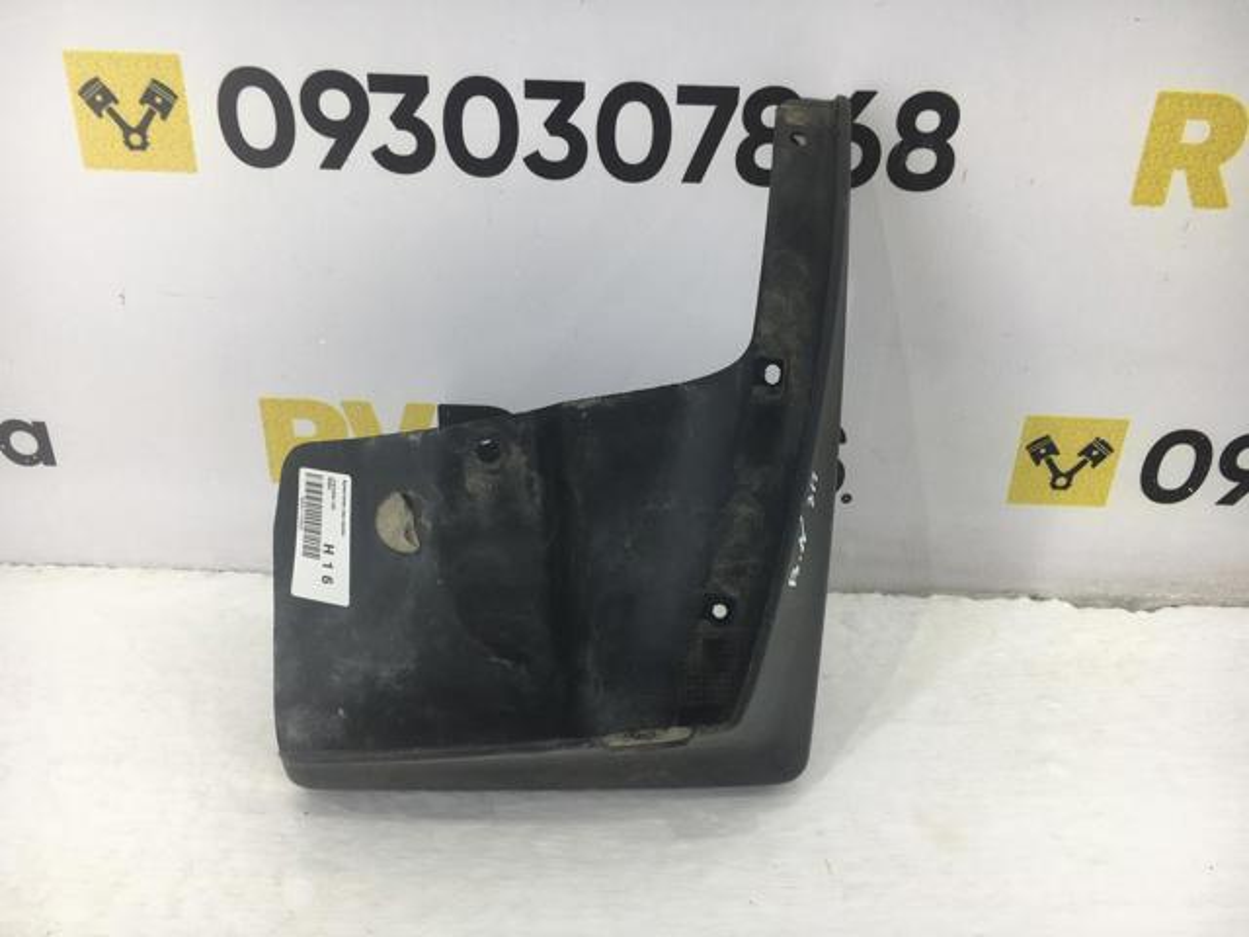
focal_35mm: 29
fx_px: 1046
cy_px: 468
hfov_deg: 61.7
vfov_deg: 48.2
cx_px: 624
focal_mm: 4.15
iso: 25
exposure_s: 1/50
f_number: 2.2
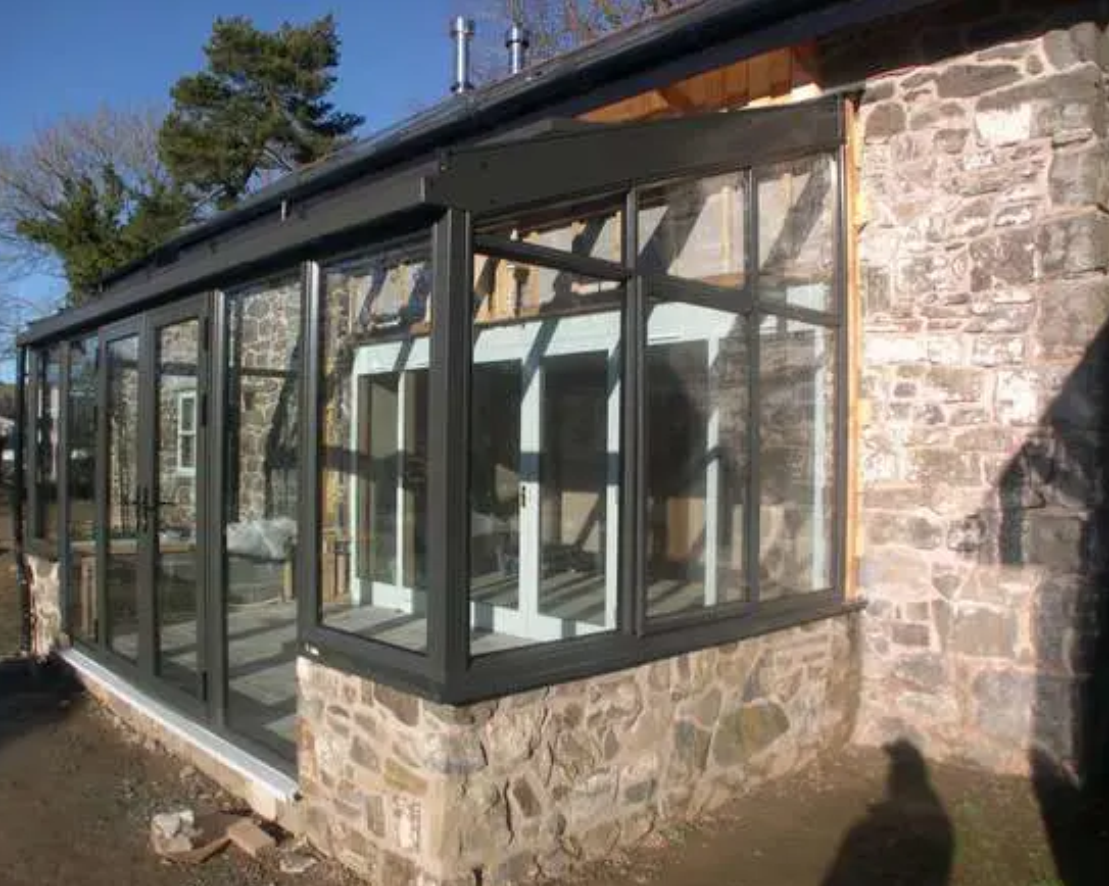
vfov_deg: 36.5
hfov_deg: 44.8
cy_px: 457
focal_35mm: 41
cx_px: 531
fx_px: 1345
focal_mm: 8
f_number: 7.6
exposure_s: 1/203
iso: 100
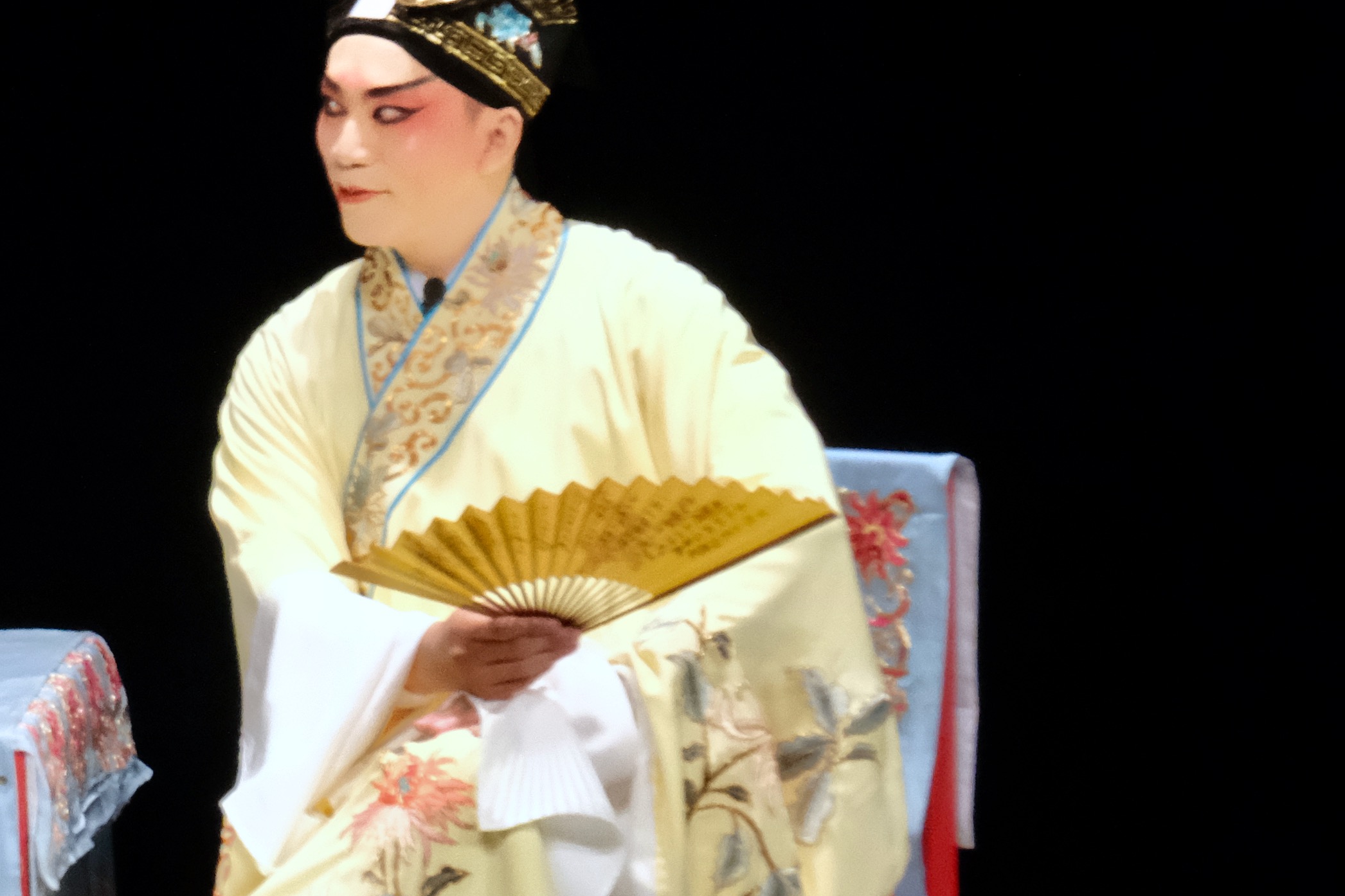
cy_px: 729
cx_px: -299
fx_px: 33431
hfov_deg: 2.3
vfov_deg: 1.5
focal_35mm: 895
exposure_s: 1/250
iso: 6400
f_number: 11
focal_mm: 200
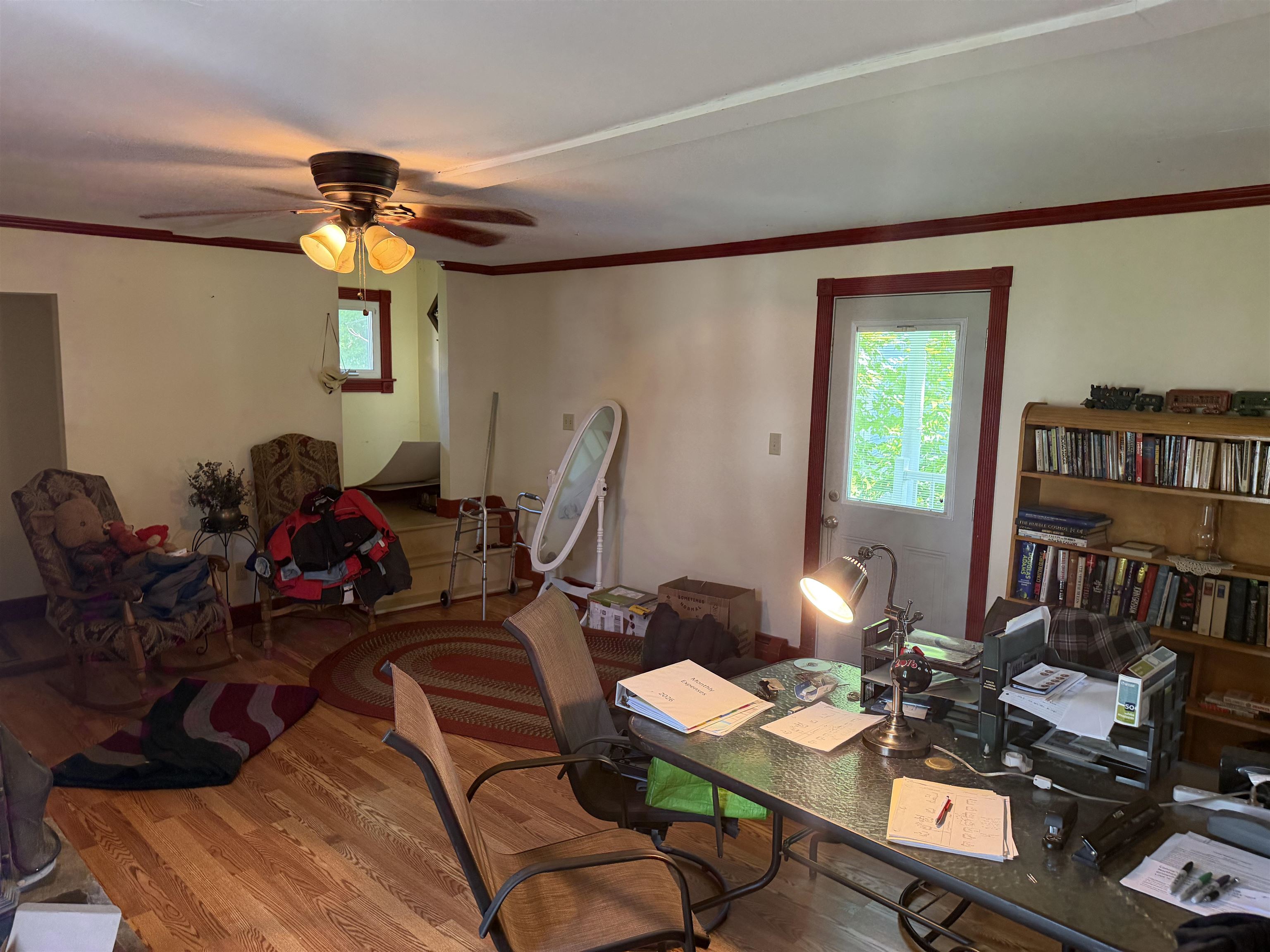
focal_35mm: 24
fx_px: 881
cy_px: 476
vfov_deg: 56.8
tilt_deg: -7.4
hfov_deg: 71.6
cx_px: 635
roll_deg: -0.8
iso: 320
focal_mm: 6.76
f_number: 1.78
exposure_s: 1/60
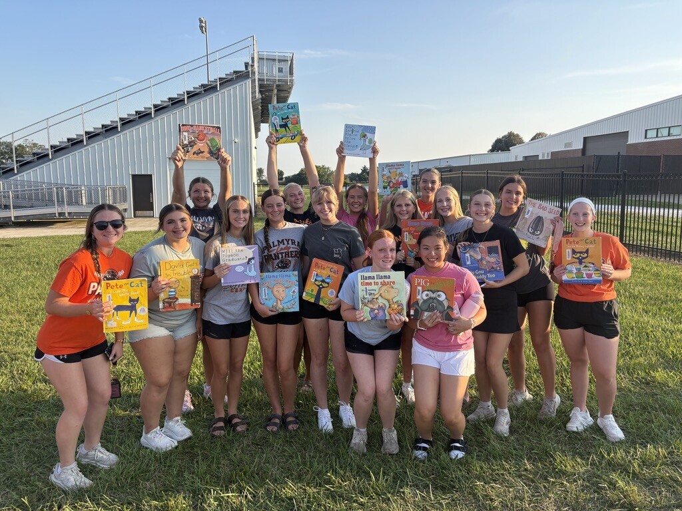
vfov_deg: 53.1
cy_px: 256
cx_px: 341
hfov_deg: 67.3
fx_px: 512
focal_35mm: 26
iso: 64
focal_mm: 5.96
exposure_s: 1/1048
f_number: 1.6
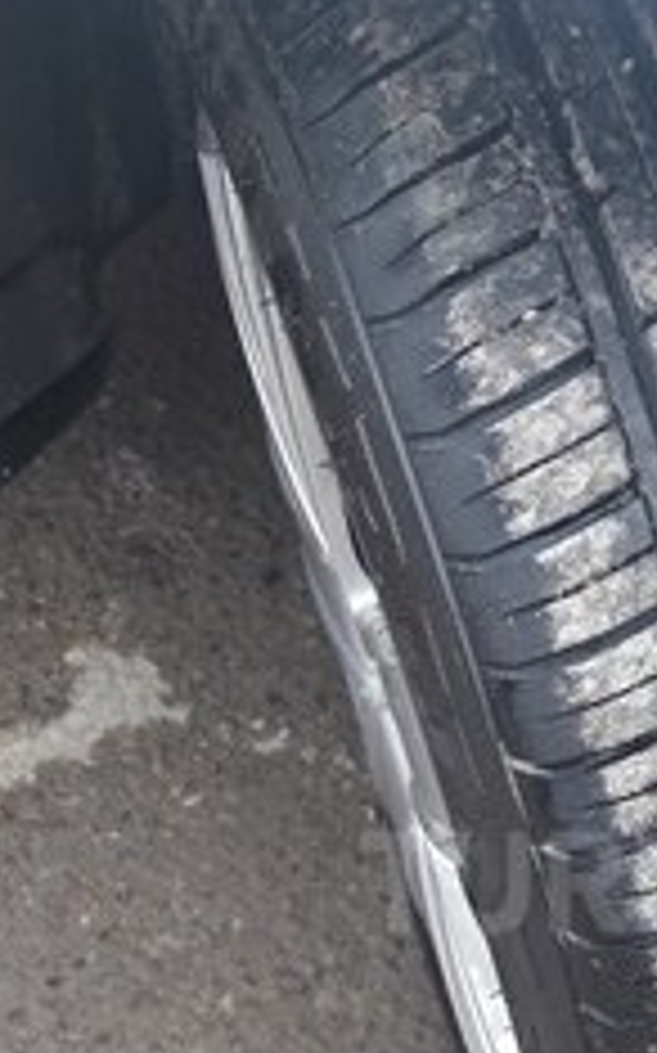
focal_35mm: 63
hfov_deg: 19.8
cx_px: 706
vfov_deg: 31.4
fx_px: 1807
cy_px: 882
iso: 64
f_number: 1.9
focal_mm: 3.7
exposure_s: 1/100
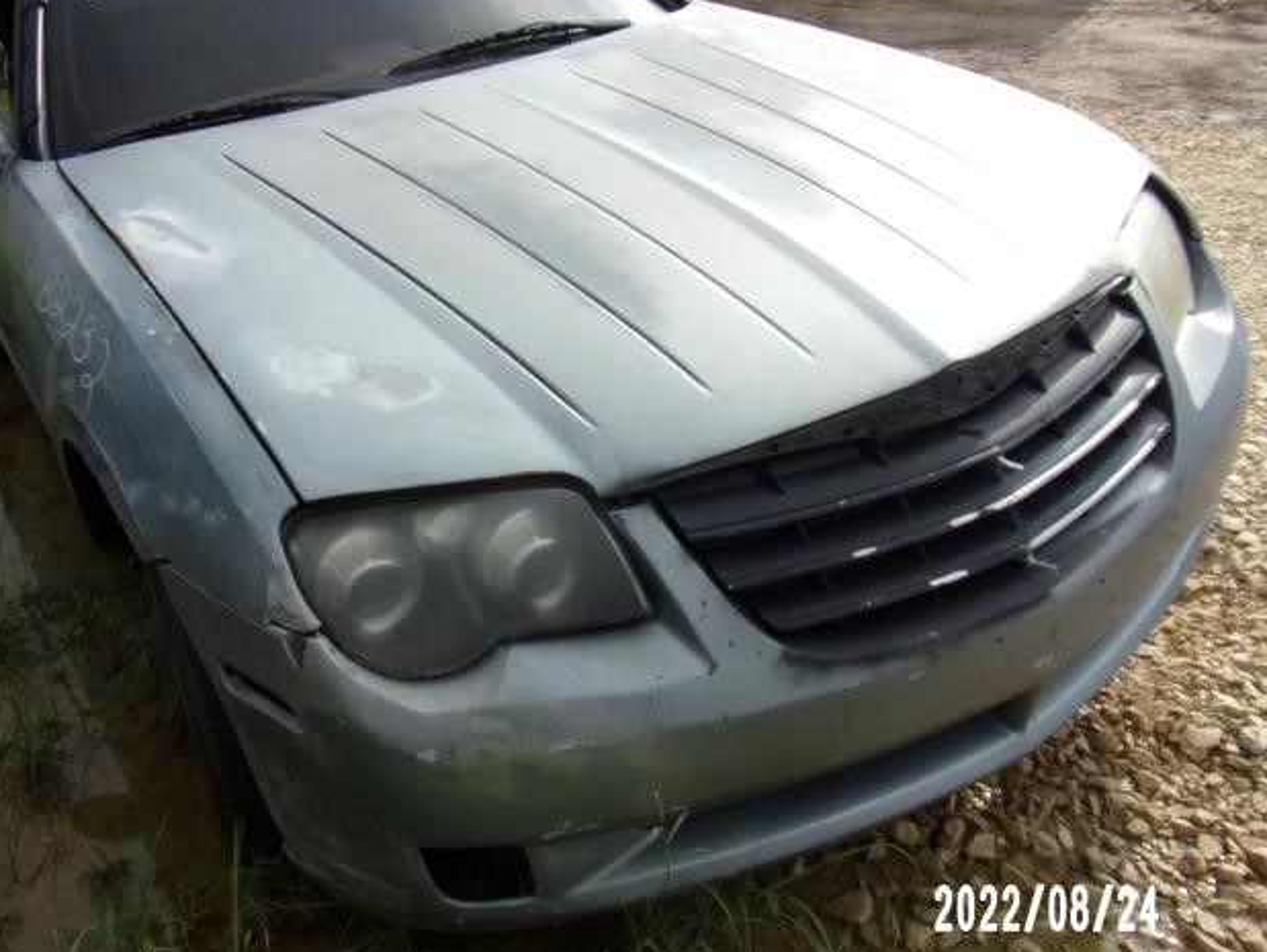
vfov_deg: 45.4
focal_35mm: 31
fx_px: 1135
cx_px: 581
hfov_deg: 58.2
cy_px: 430
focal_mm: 4.3
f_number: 3.3
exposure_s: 1/900
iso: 80
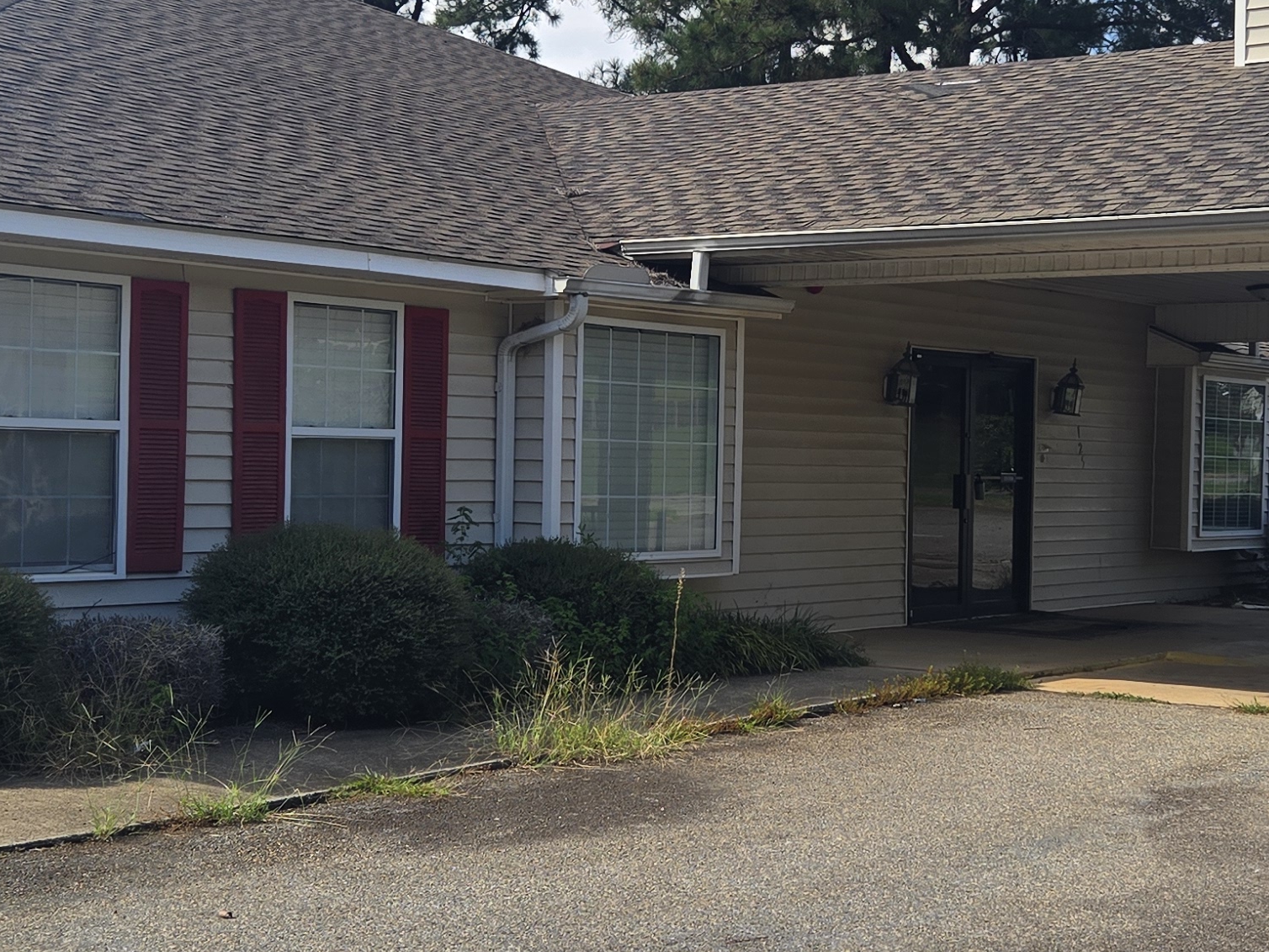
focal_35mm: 61
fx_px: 2236
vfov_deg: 24.0
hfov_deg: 31.6
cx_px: 735
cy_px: 468
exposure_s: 1/1361
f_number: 1.8
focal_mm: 5.4
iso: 25
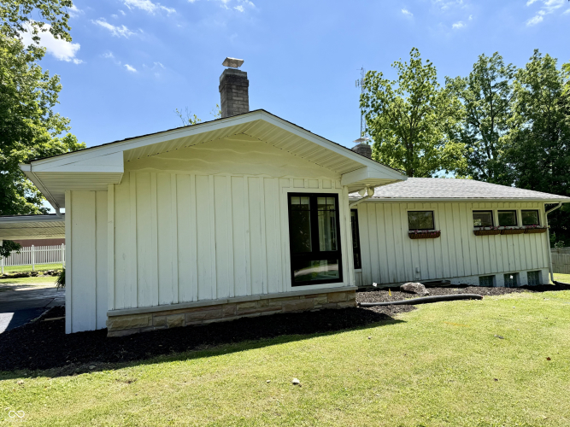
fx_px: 395
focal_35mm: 24
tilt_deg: +4.2
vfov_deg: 56.8
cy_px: 214
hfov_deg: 71.6
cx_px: 285
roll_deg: +2.4
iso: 80
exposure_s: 1/2907
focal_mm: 6.76
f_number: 1.78
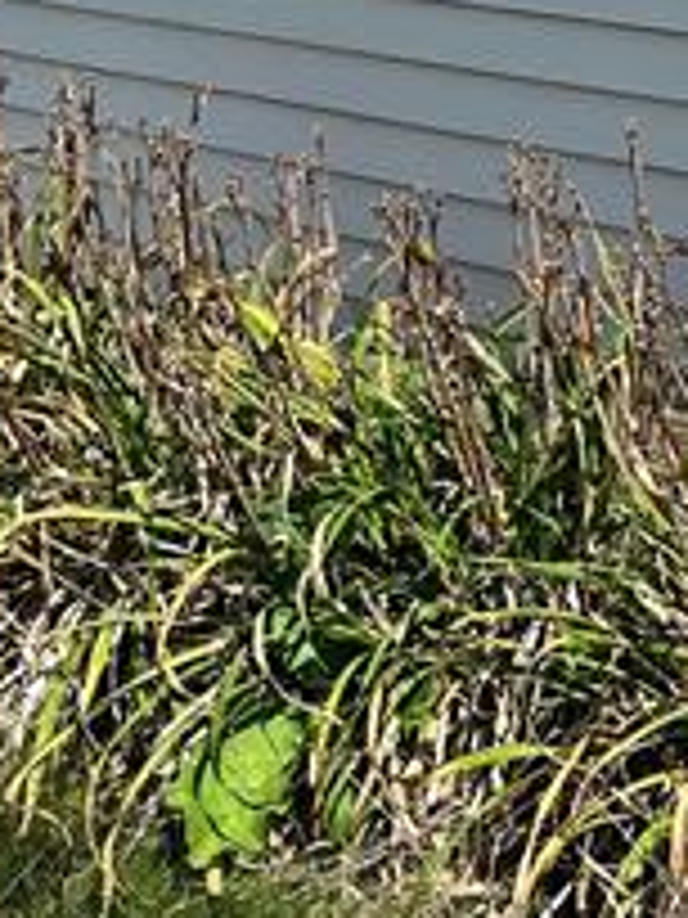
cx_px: 1156
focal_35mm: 98
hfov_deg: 13.8
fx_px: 2597
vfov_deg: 19.3
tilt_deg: -9.5
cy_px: -63
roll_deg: +3.0
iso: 50
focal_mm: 5.7
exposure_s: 1/6211
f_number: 1.5
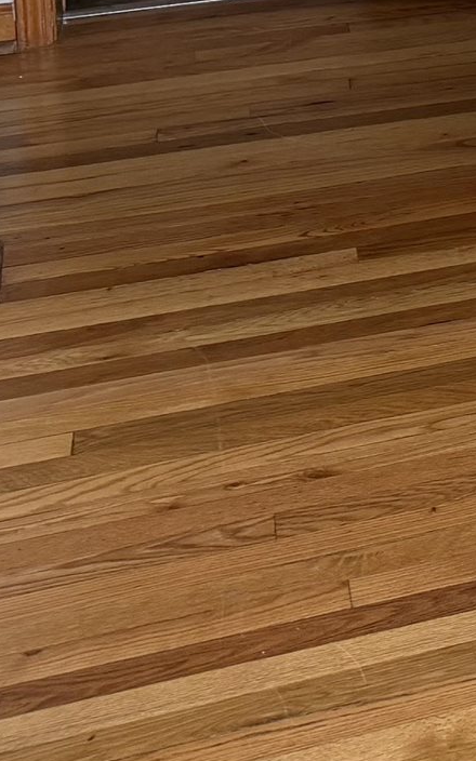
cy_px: -453
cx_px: 1363
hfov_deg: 9.6
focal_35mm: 111
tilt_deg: -10.0
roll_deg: -1.6
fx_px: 2304
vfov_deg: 16.7
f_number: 1.78
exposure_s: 1/121
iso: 125
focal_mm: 6.76
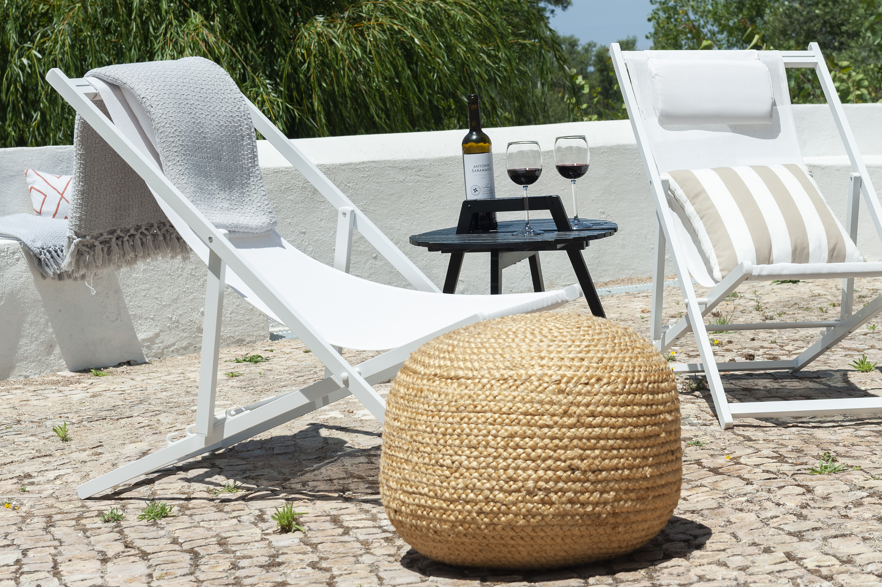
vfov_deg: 15.7
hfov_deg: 23.4
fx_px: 2130
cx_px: 501
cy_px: 223
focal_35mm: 87
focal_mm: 70
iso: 200
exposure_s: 1/400
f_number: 11
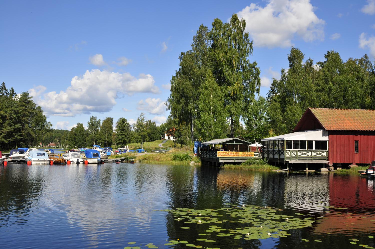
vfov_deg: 34.1
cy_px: 124
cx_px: 188
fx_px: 406
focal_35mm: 39
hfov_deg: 49.6
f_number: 7.1
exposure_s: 1/640
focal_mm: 26
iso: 200
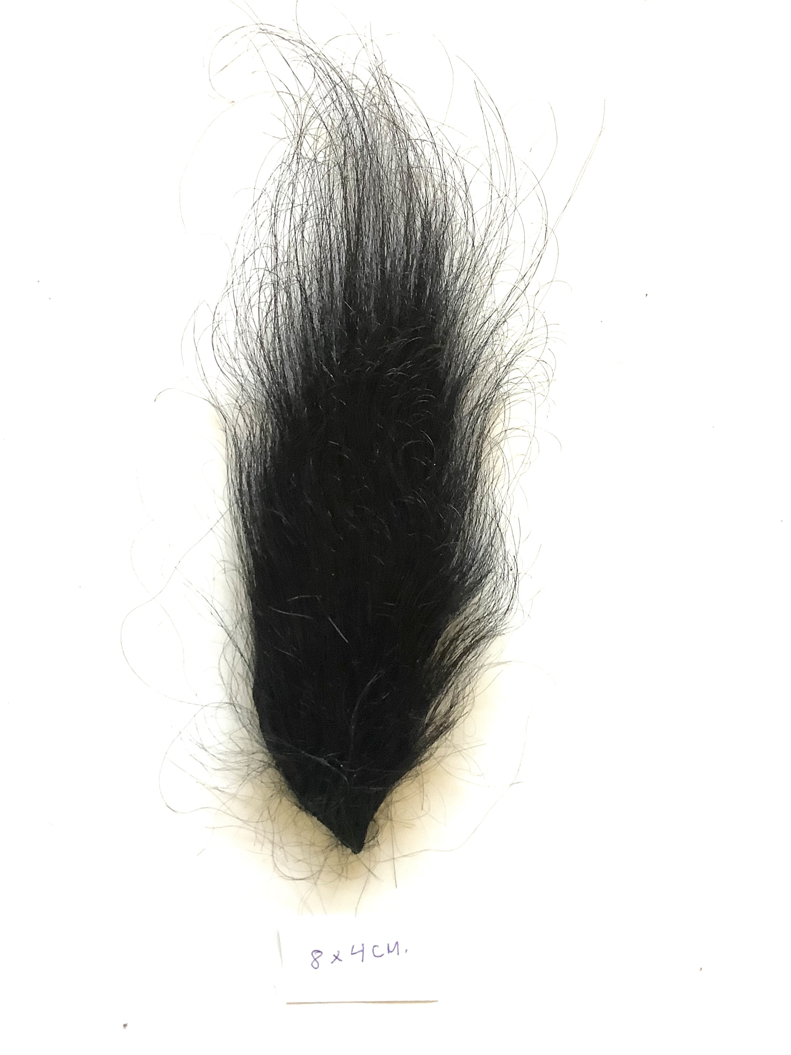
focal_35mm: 31
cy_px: 528
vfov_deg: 58.4
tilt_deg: -85.2
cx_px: 396
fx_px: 944
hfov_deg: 45.4
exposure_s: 1/60
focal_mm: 3.3
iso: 125
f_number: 2.4
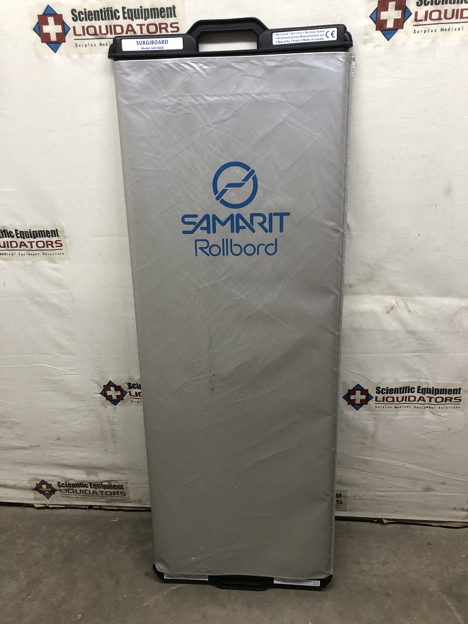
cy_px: 312
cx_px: 234
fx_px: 505
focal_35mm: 28
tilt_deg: -26.0
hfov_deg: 49.7
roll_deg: +2.2
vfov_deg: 63.4
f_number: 1.8
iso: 40
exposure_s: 1/30
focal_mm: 3.99
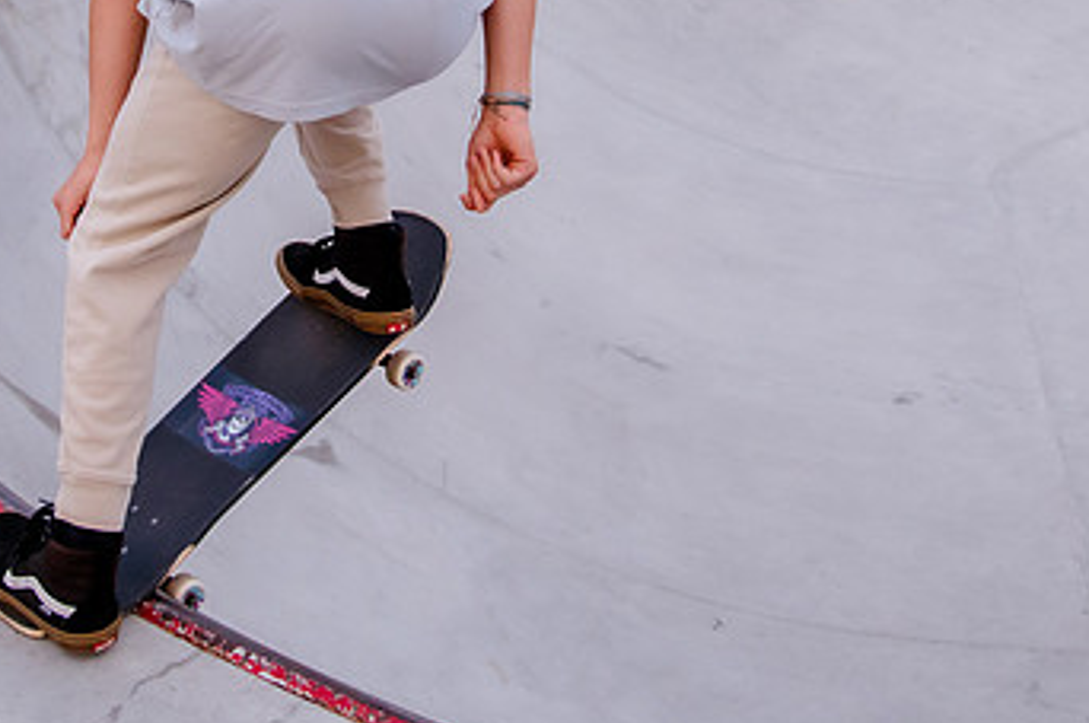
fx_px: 2054
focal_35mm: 68
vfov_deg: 19.3
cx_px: 364
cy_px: -28
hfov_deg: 29.5
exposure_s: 1/640
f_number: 4
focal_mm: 30
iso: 2500
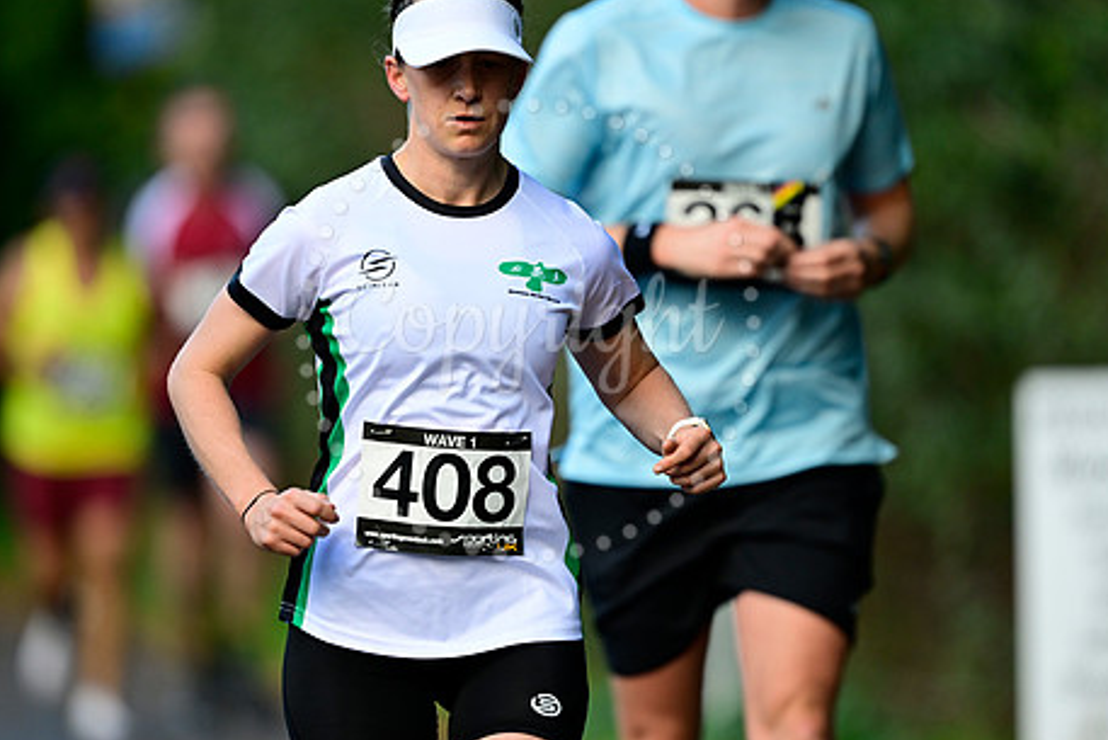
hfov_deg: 4.1
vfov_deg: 2.7
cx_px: 529
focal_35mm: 508
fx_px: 15639
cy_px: 326
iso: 800
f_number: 2.8
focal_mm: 400
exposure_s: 1/1000
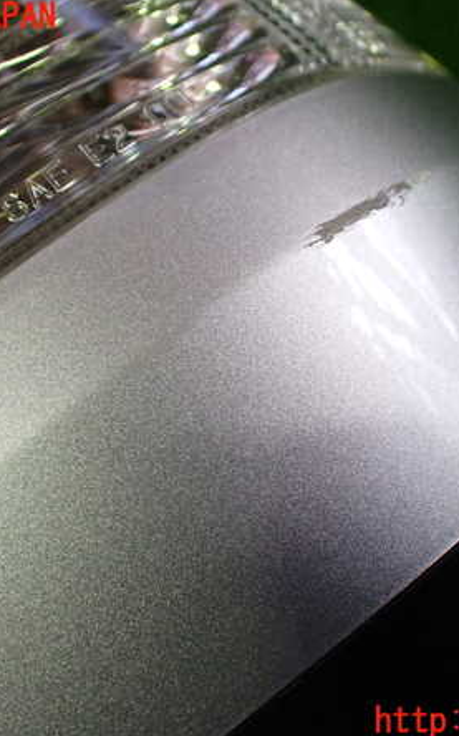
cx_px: 252
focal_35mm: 43
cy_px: 370
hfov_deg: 29.8
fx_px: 862
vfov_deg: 46.2
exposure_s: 1/125
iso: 500
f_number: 2.3
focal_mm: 5.4
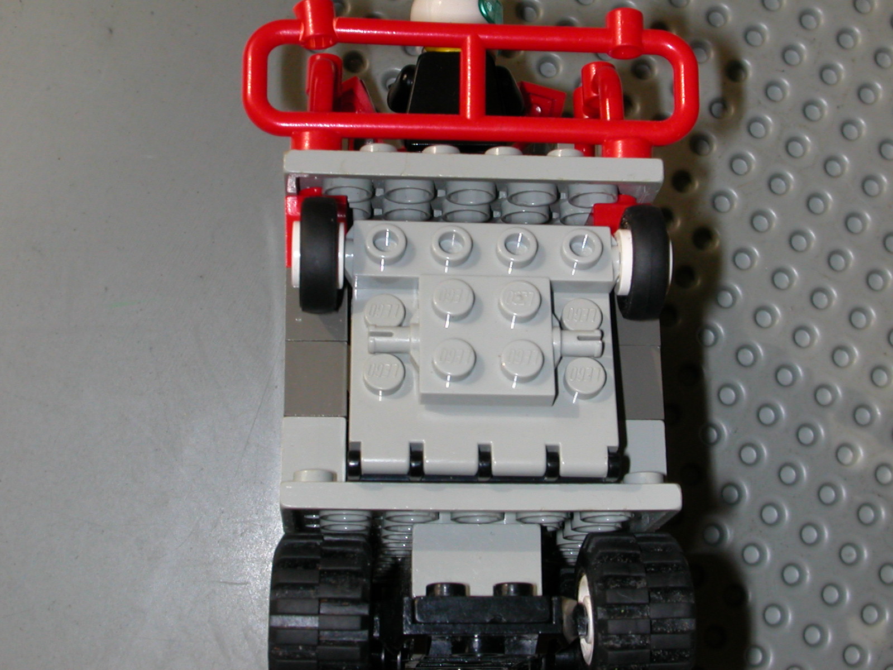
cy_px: 335
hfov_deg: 30.3
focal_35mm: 64
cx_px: 446
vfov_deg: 22.9
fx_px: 1651
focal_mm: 9.7
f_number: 5.9
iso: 100
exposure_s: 1/30
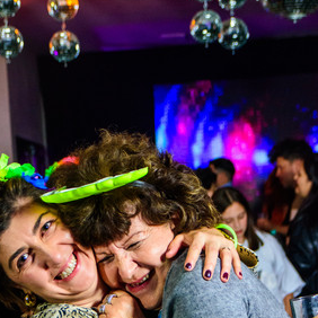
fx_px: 1143
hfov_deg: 15.8
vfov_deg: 15.6
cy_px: 308
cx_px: 101
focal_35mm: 110
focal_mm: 38
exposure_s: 1/200
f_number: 3.5
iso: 1600
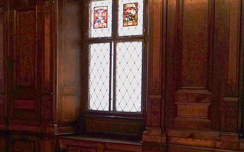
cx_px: -23
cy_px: 102
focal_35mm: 69
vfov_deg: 18.8
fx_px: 459
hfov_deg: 27.3
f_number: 2.8
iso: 3200
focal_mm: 24
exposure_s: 1/80
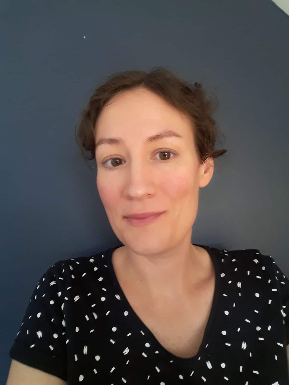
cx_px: 144
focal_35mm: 23
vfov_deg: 73.9
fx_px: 256
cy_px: 192
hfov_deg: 58.9
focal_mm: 1.92
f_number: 2.2
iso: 50
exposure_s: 1/30
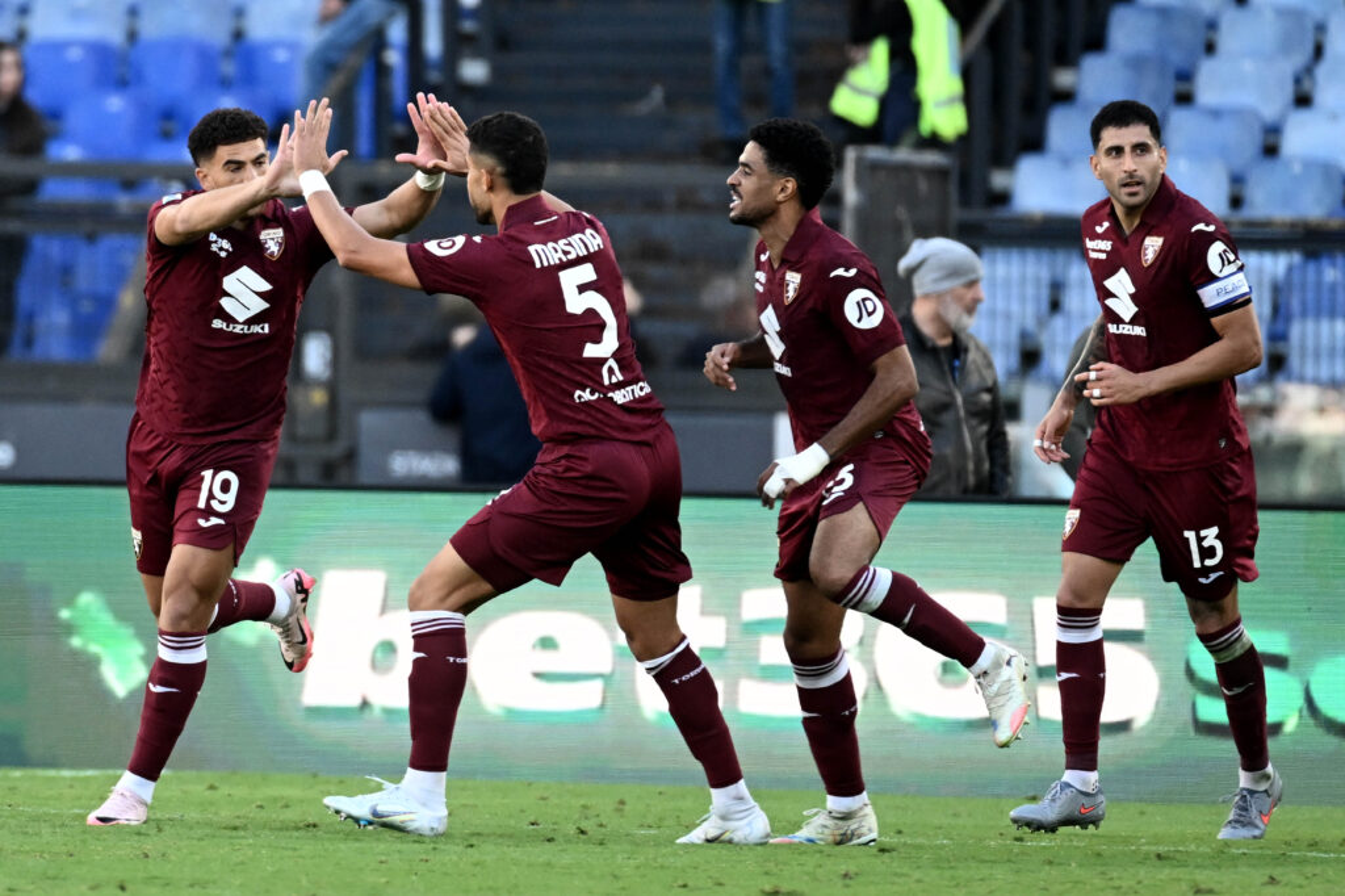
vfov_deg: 2.3
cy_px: 448
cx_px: 672
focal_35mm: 600
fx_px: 22408
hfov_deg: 3.4
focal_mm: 400
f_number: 4.5
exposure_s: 1/1000
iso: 1800
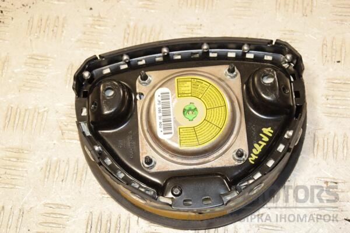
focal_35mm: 72
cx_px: 175
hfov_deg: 28.1
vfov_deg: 18.9
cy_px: 116
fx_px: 700
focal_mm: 48
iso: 800
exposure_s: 1/200
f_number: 7.1
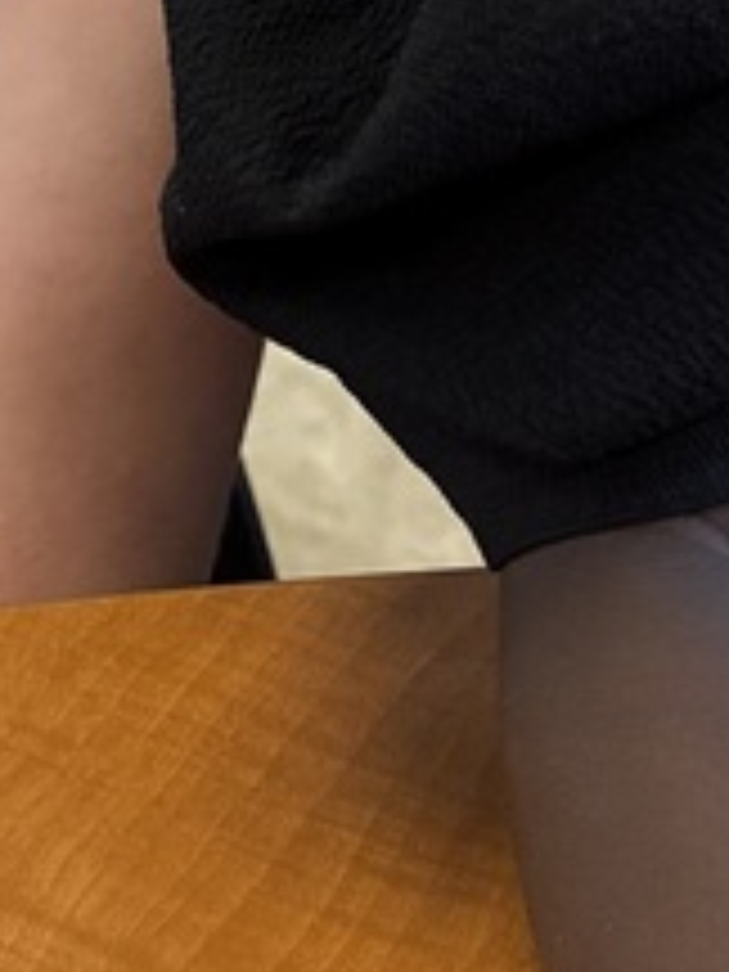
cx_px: -612
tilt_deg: -17.7
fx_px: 3201
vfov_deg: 16.8
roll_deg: +2.9
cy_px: -72
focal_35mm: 114
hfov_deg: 11.9
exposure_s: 1/60
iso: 320
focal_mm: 6.76
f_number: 1.78
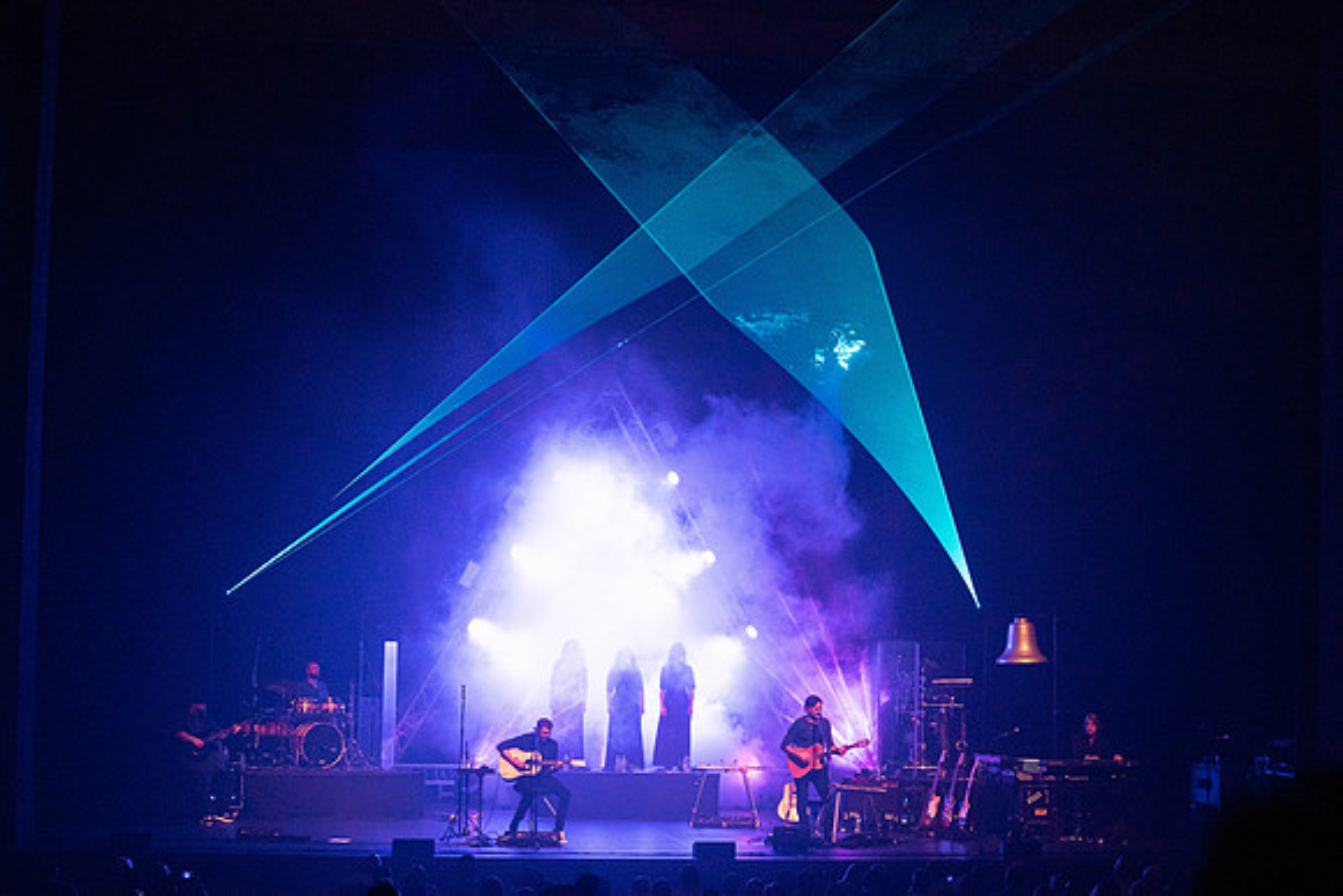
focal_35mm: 70
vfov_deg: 19.5
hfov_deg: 28.8
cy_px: 448
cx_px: 672
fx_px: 2612
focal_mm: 70
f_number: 5.6
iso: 6400
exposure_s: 1/250
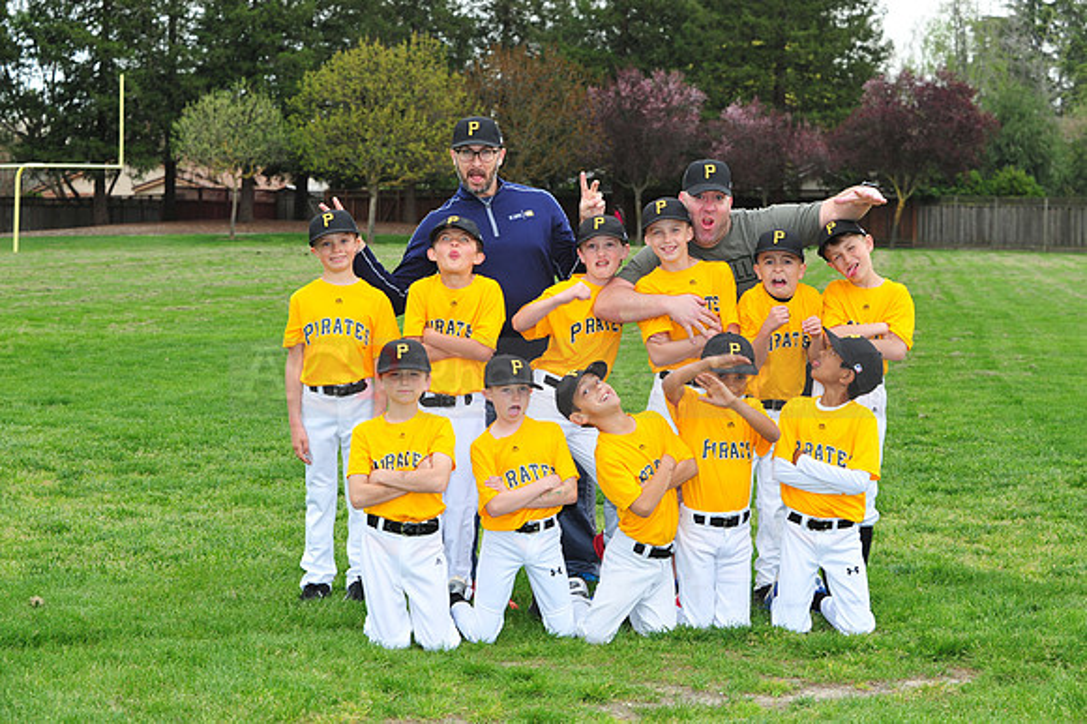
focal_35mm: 86
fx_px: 2595
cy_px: 362
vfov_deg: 15.9
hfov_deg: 23.7
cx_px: 544
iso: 400
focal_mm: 86
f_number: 8
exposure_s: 1/250
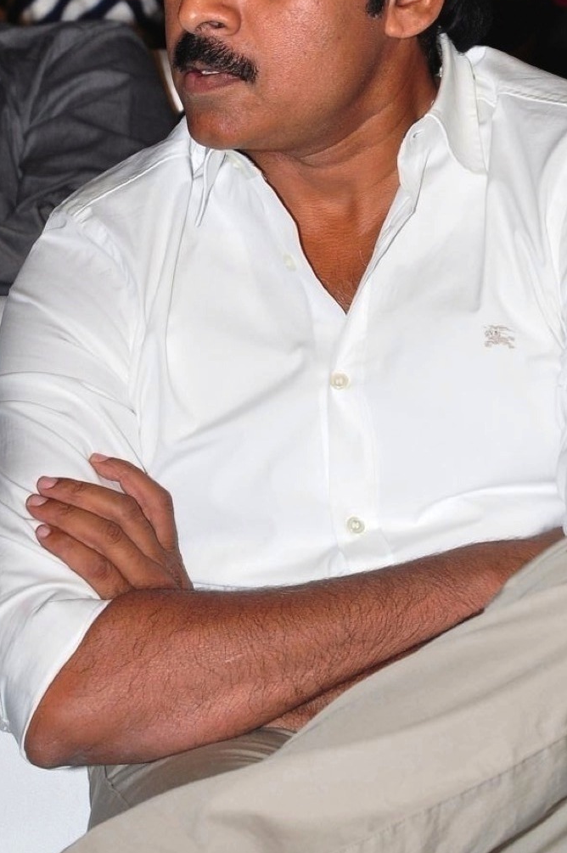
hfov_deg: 4.8
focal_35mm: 283
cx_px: 303
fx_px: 6697
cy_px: 429
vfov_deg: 7.3
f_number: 8
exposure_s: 1/125
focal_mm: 105
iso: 500
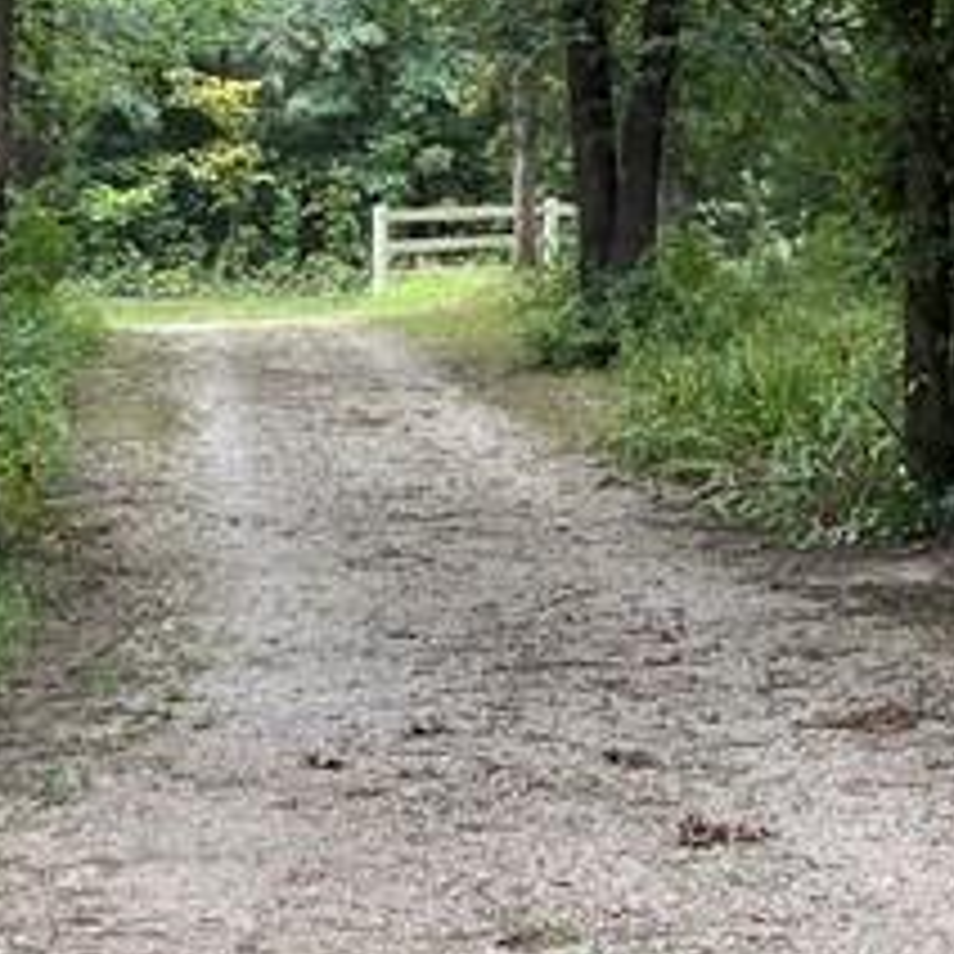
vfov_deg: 15.3
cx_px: 765
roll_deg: -1.5
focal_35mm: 111
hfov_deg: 15.6
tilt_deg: +2.7
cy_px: -99
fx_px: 3461
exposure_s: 1/275
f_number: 1.5
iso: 40
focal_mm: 5.7
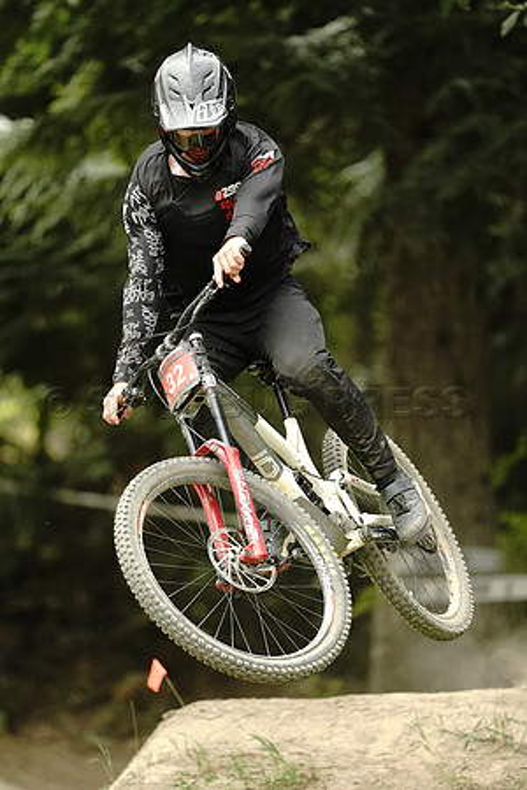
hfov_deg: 2.3
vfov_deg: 3.4
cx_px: 264
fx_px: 13174
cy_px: 395
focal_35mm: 600
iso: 5000
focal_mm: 600
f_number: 4
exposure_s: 1/2500
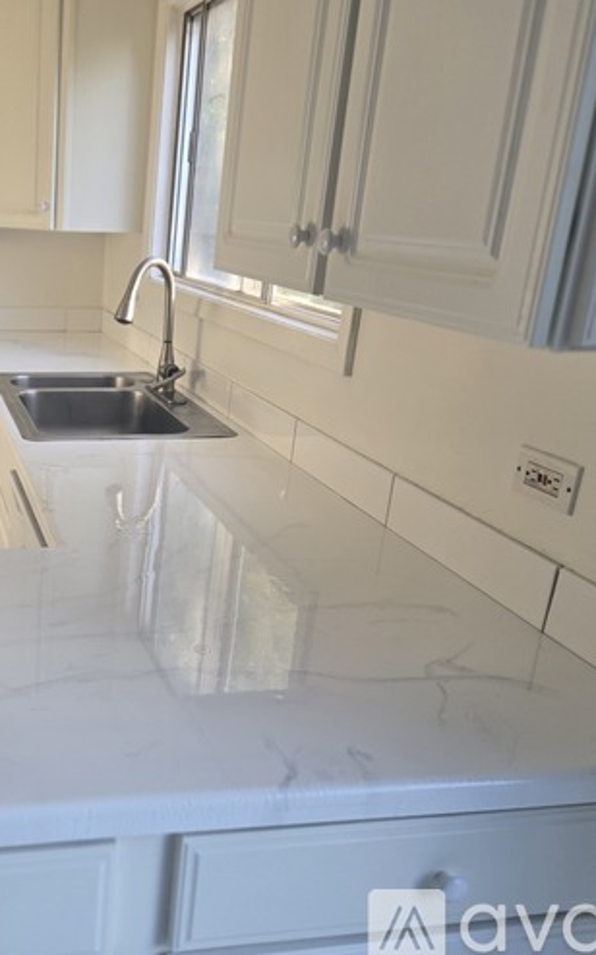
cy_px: 482
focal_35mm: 33
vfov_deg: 58.1
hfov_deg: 35.5
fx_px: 858
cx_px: 36
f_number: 1.8
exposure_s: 1/120
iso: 64
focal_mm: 5.4
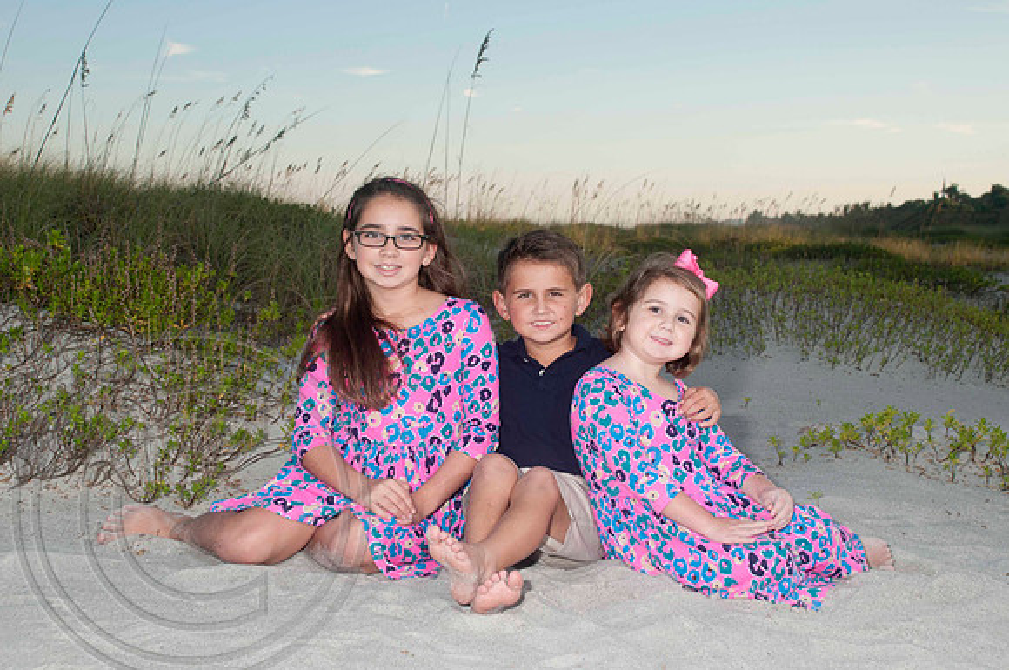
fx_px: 1595
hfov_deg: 35.1
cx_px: 504
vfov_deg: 23.7
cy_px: 335
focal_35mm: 57
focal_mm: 38
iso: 100
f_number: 8
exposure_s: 1/160
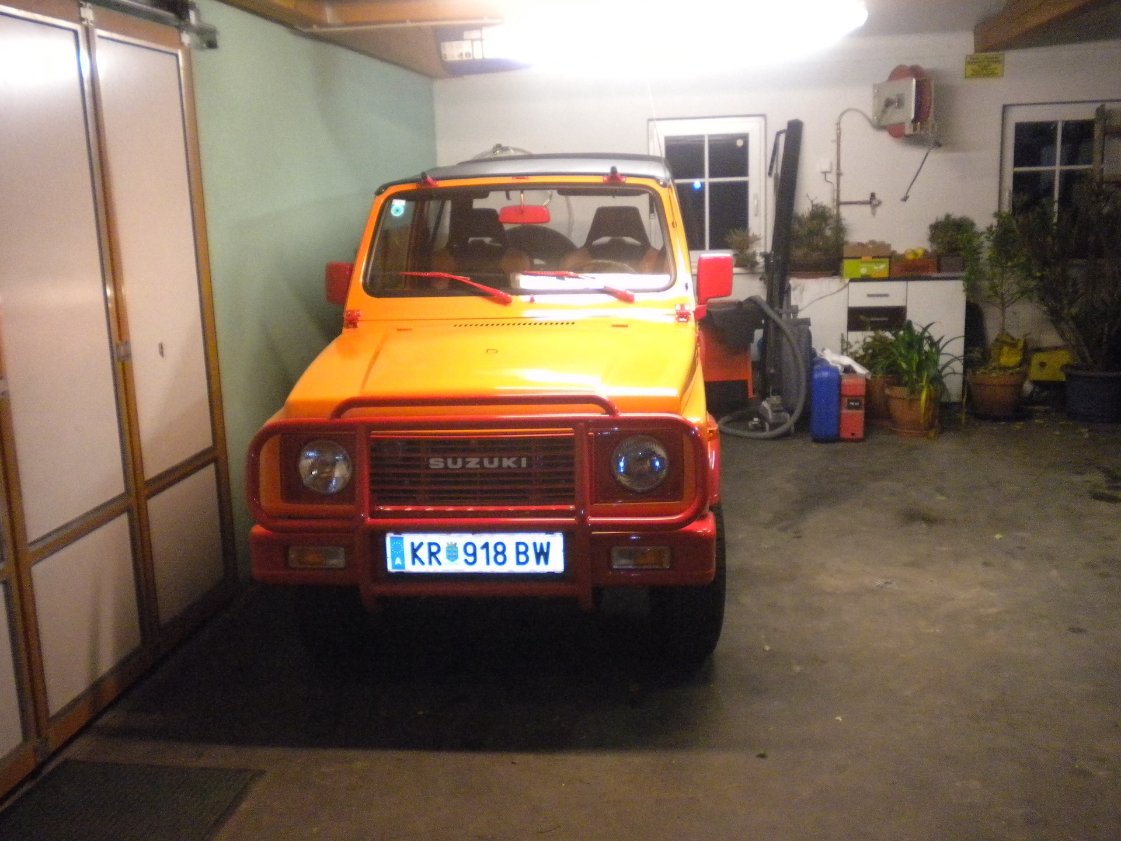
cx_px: 560
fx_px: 1133
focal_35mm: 35
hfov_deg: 52.6
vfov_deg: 40.7
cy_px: 420
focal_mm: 6.3
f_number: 3.1
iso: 800
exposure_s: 1/43.8
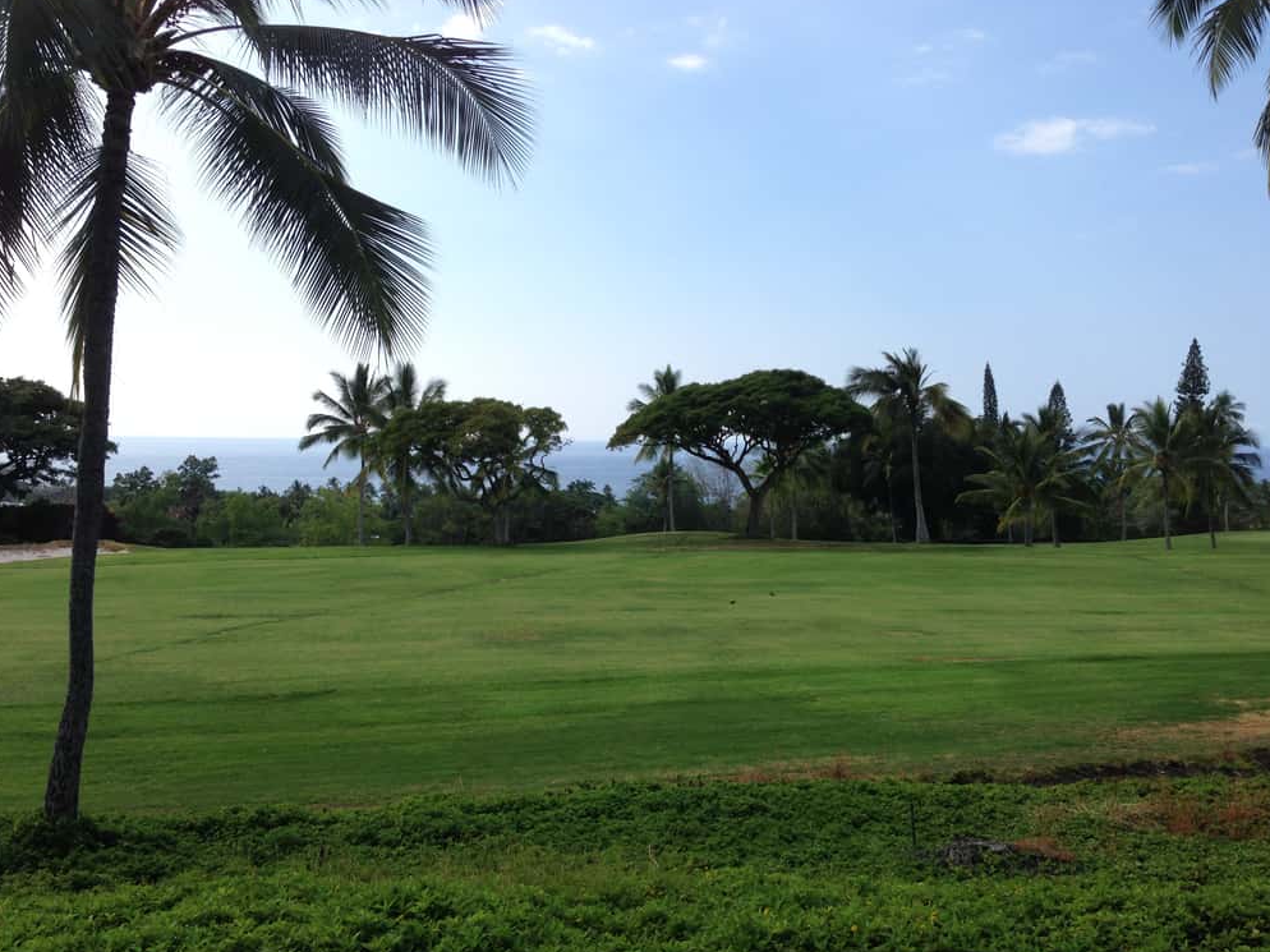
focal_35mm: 34
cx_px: 626
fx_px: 1247
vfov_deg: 41.8
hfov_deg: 54.0
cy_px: 477
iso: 50
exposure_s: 1/1550
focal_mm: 4.12
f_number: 2.4
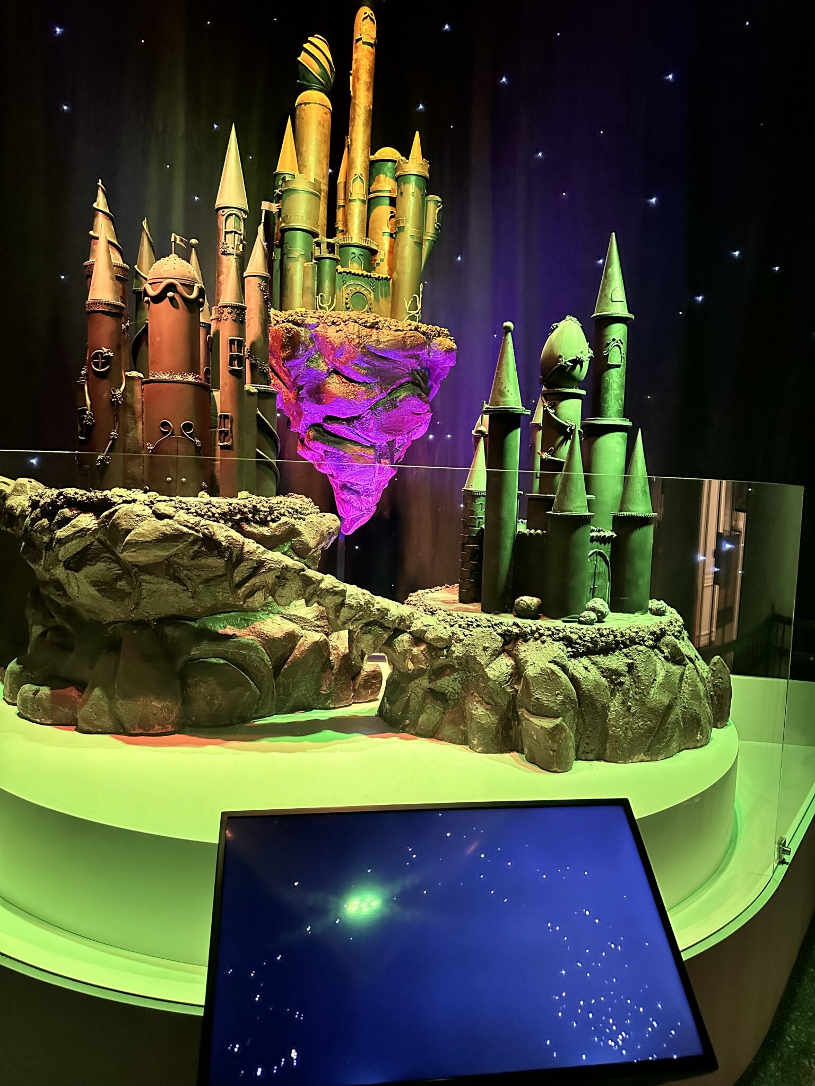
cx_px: 408
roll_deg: -3.3
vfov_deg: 71.6
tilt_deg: -2.6
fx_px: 753
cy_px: 543
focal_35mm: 24
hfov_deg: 56.8
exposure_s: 1/40
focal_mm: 6.86
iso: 800
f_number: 1.78
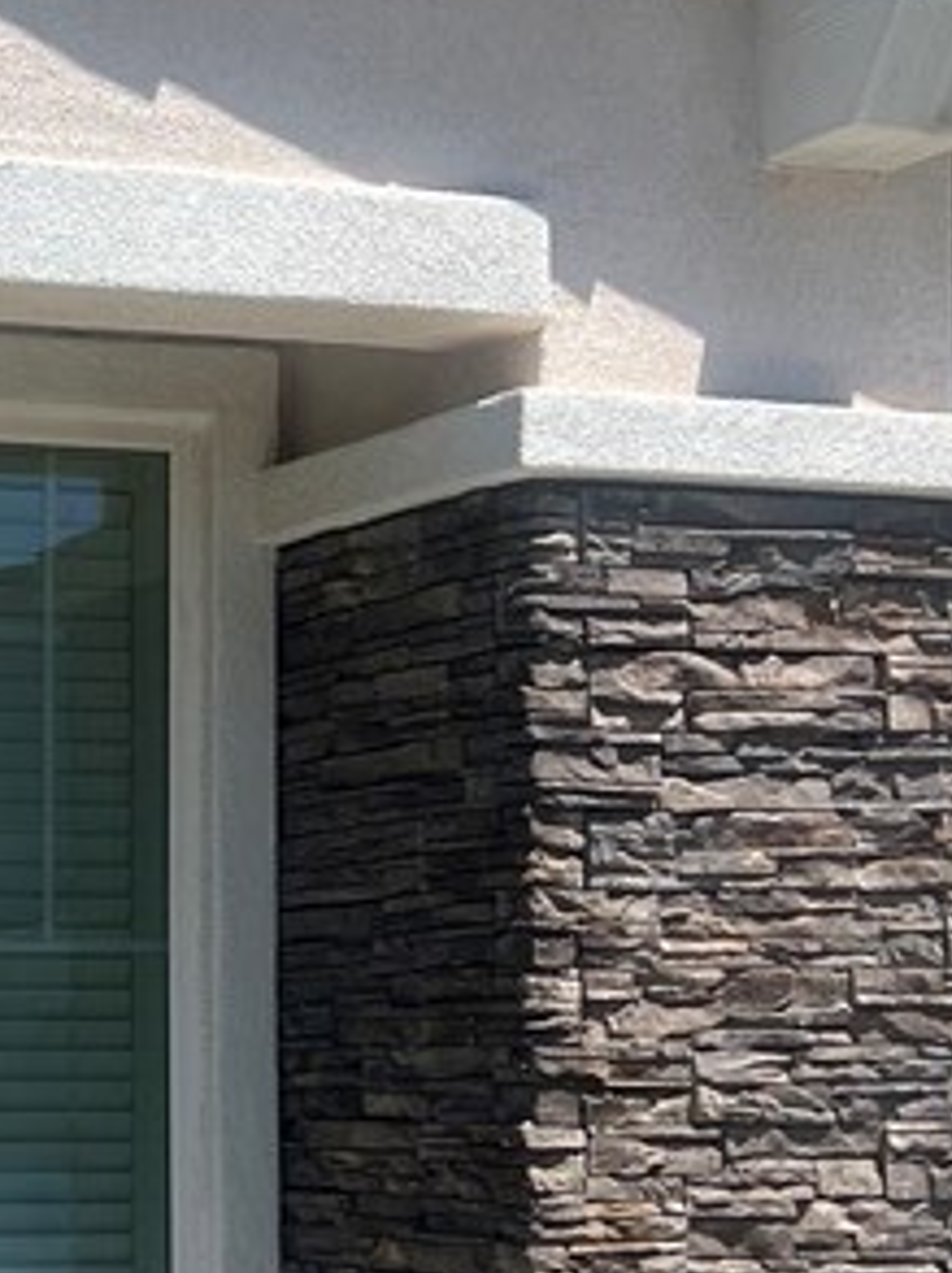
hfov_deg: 15.2
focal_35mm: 91
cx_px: -391
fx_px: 3344
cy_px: 982
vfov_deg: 21.3
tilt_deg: +0.7
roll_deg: -0.4
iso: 50
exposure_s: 1/5319
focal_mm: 5.7
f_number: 1.5
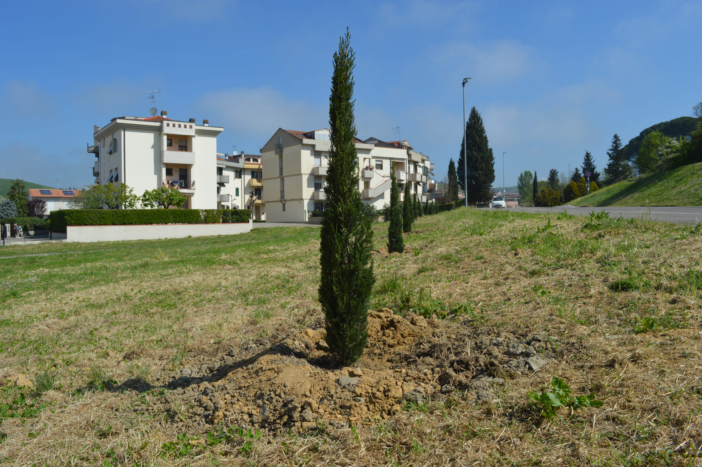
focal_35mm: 27
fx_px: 526
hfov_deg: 67.4
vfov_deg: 47.8
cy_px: 234
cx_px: 351
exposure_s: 1/320
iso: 100
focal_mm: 18
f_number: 9
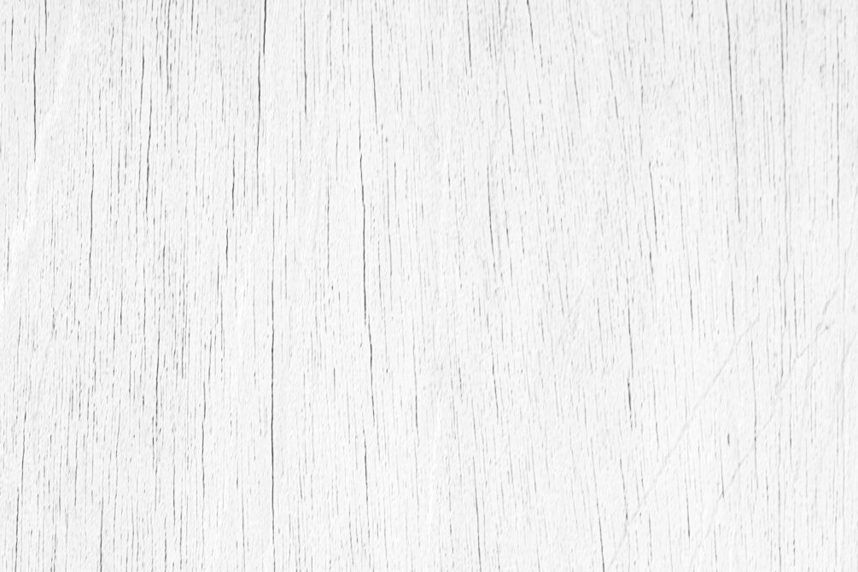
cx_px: 221
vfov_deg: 7.2
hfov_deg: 10.7
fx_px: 4552
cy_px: 555
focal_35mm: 191
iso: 250
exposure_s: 1/80
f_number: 7.1
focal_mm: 50
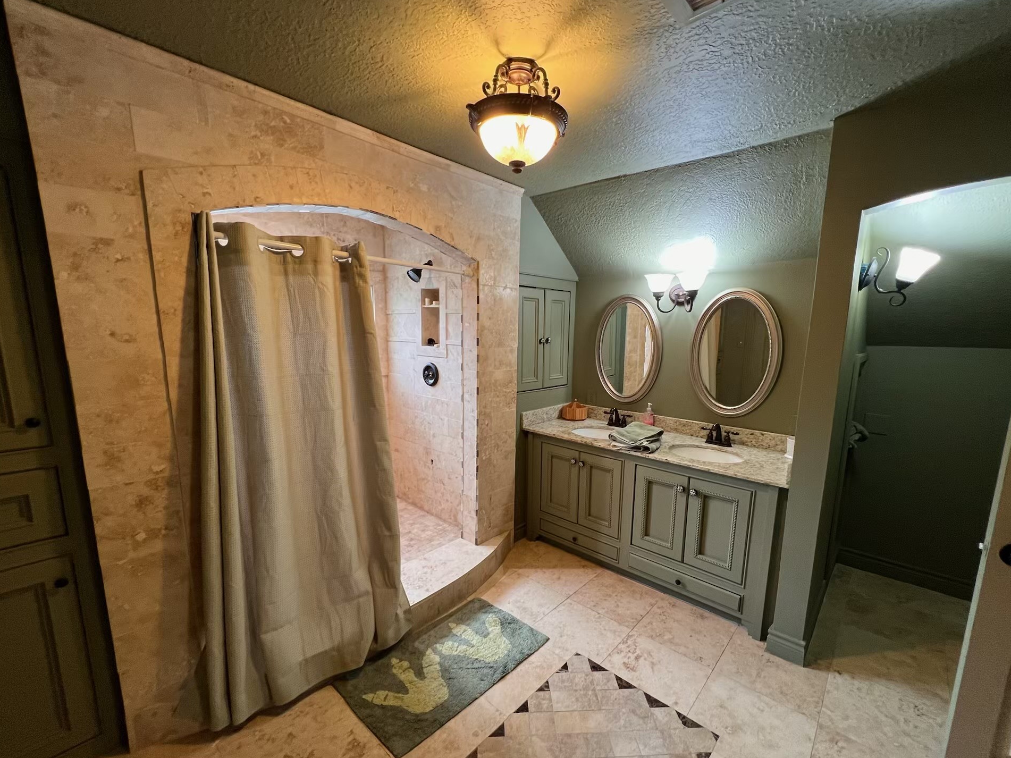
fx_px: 409
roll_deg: -1.4
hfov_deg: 102.0
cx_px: 520
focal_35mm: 14
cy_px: 401
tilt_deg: -10.7
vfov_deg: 85.6
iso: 200
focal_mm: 1.57
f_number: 1.8
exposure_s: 1/60
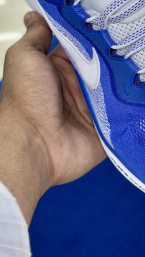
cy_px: 54
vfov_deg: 19.4
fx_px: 745
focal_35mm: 109
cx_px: 155
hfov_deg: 11.0
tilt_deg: -56.8
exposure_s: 1/100
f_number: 1.78
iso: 64
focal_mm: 6.86
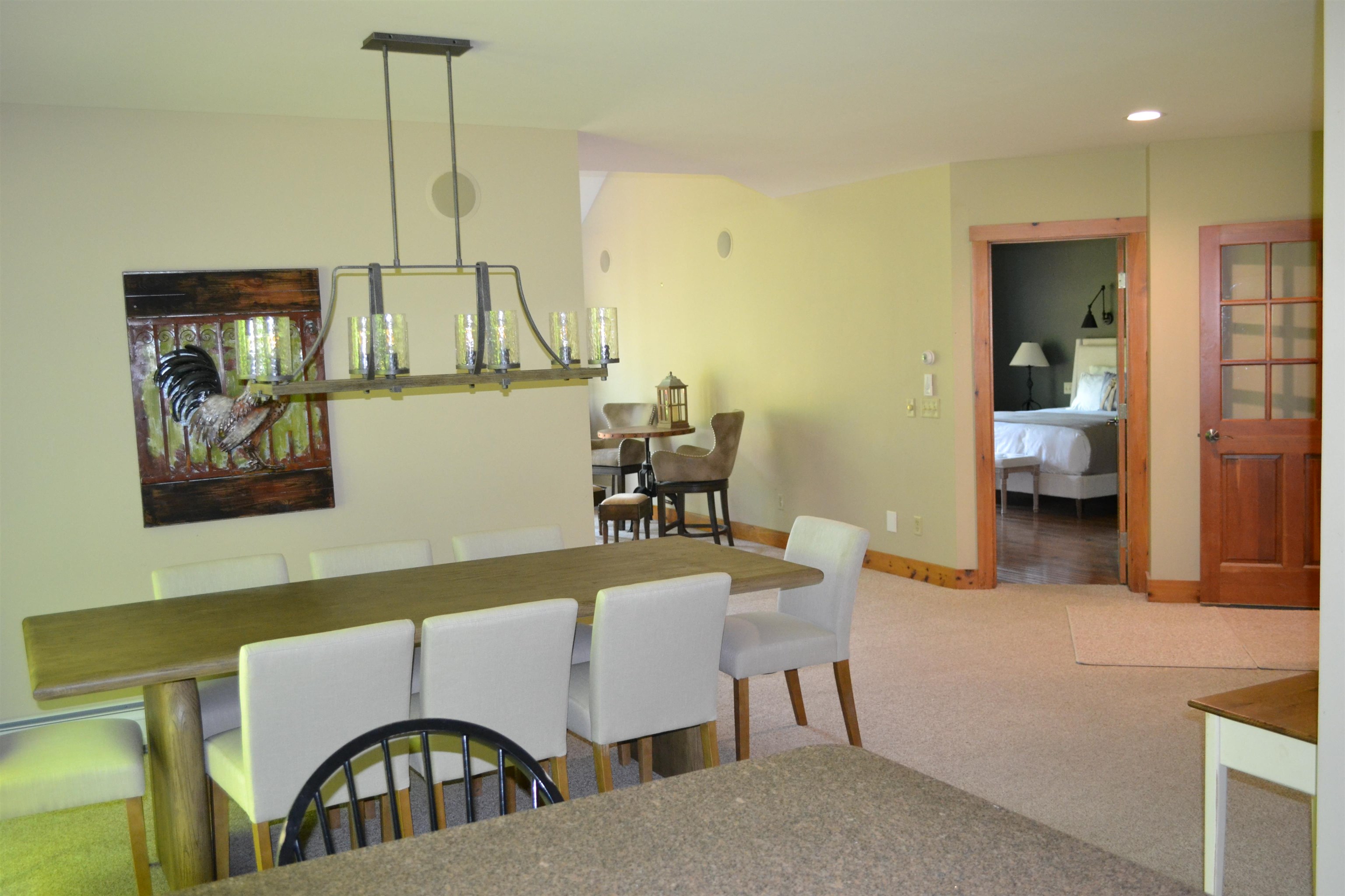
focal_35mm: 33
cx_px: 672
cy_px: 448
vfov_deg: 40.0
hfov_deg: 57.2
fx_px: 1233
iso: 1600
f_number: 3.8
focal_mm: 22
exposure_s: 1/60
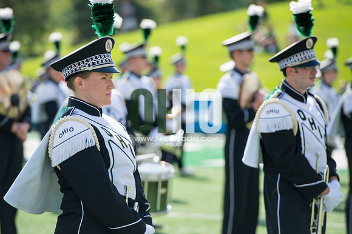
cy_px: 117
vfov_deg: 6.9
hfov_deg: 10.3
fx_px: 1954
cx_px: 176
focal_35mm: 200
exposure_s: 1/1000
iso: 200
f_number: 4.5
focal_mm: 200
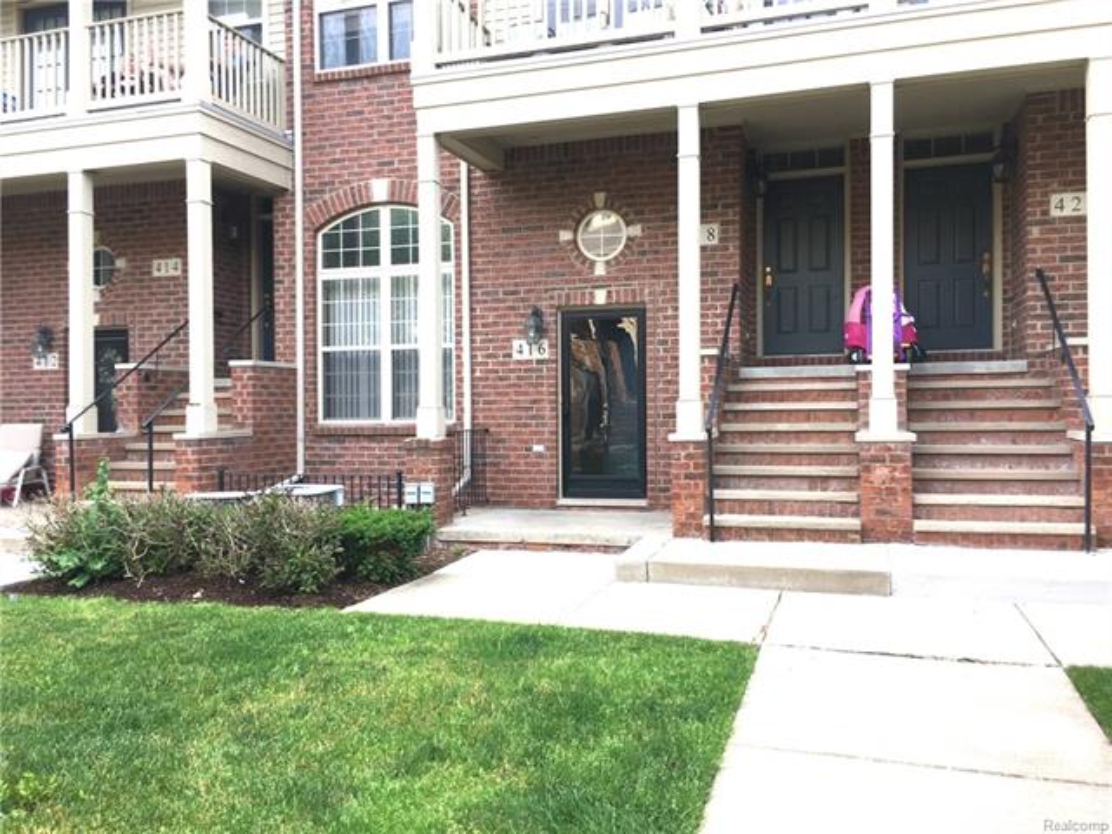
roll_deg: +0.2
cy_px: 417
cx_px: 556
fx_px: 932
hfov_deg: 61.7
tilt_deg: +0.7
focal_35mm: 29
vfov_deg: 48.2
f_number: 2.2
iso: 25
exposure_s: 1/120
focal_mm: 4.15
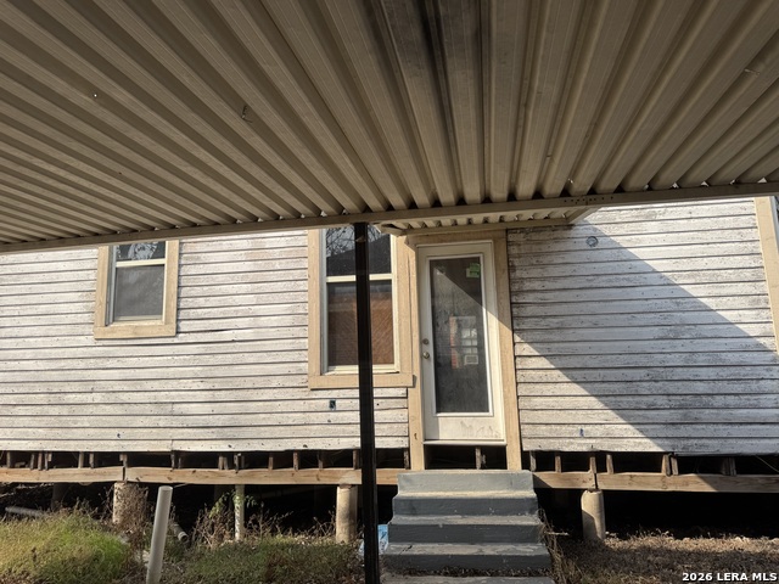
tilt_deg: +9.9
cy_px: 292
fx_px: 540
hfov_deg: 71.6
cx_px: 390
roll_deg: +1.3
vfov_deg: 56.8
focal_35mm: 24
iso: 80
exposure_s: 1/3247
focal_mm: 6.76
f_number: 1.78
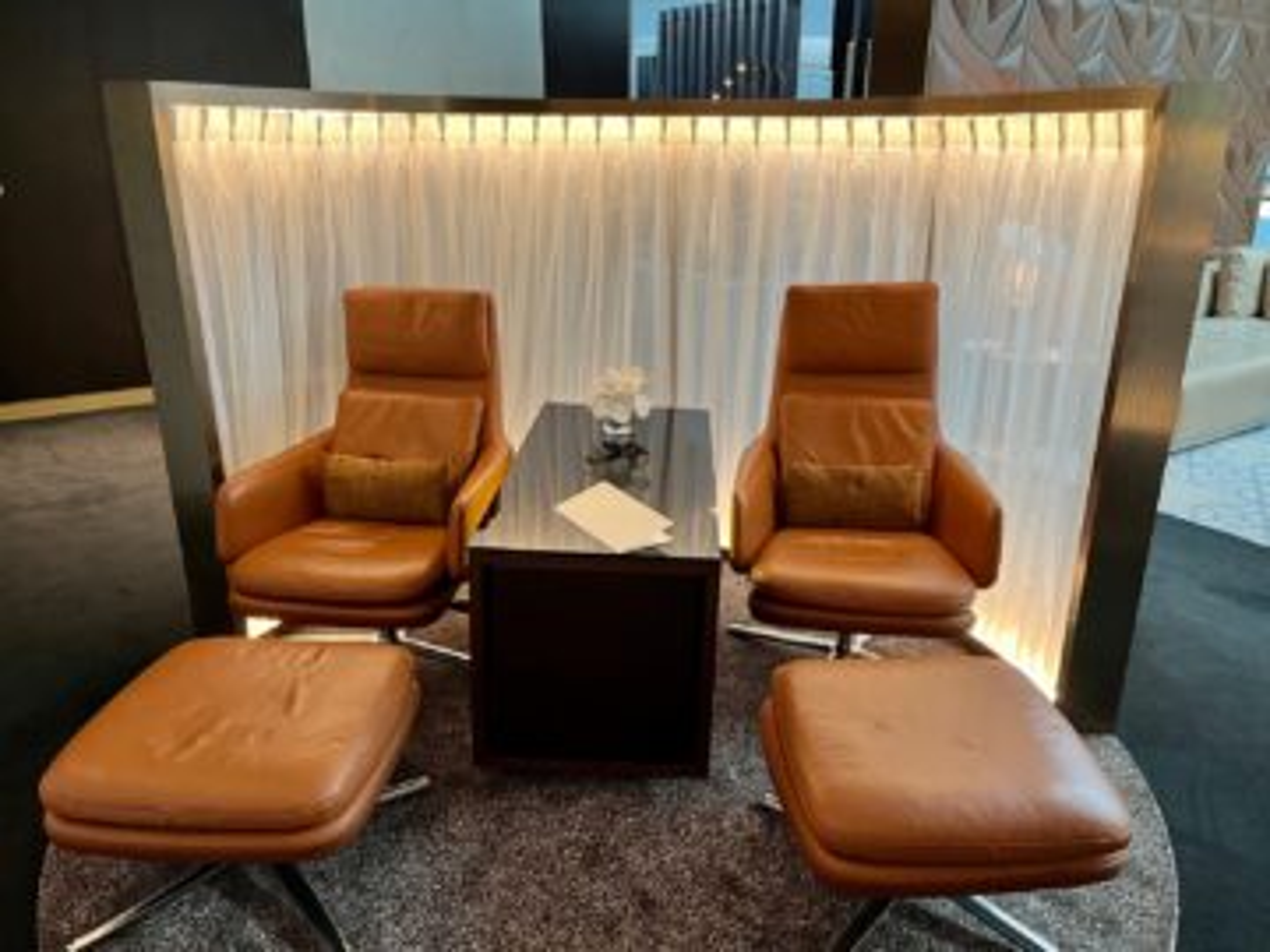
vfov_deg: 53.1
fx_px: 954
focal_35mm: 26
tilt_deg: -20.2
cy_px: 476
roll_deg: -0.5
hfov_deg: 67.3
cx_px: 635
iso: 125
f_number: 1.6
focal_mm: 5.1
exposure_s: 1/50
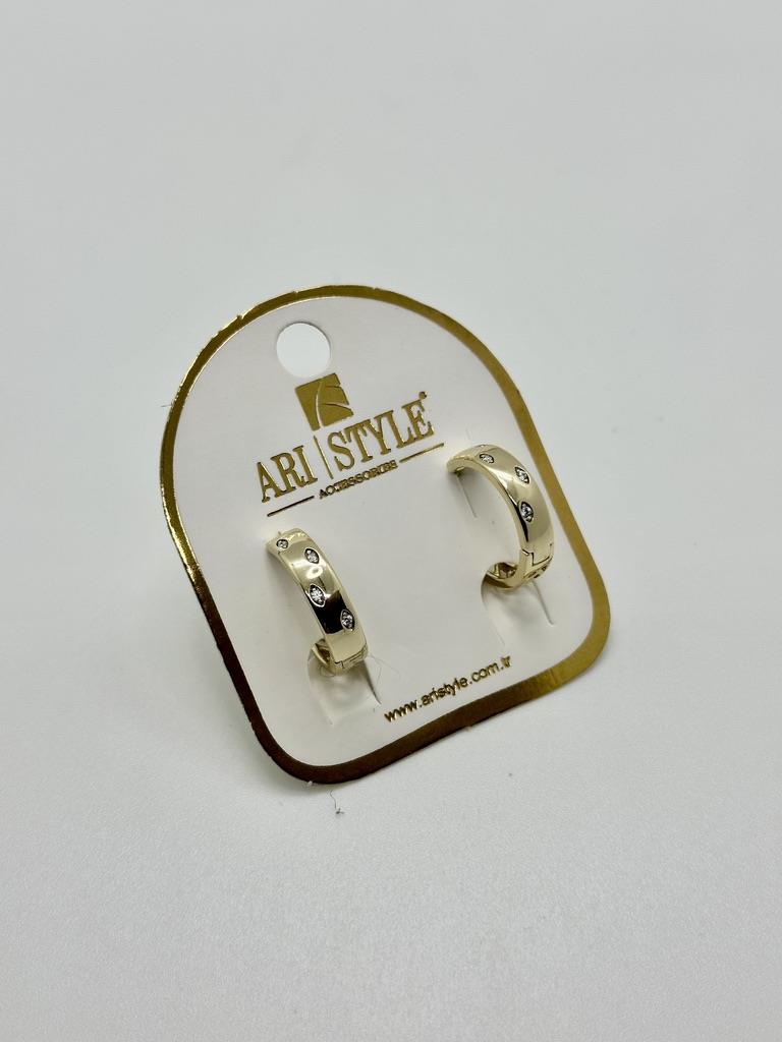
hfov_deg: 30.3
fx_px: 1446
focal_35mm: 48
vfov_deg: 39.7
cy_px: 521
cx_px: 391
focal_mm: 6.86
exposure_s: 1/266
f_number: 1.78
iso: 64
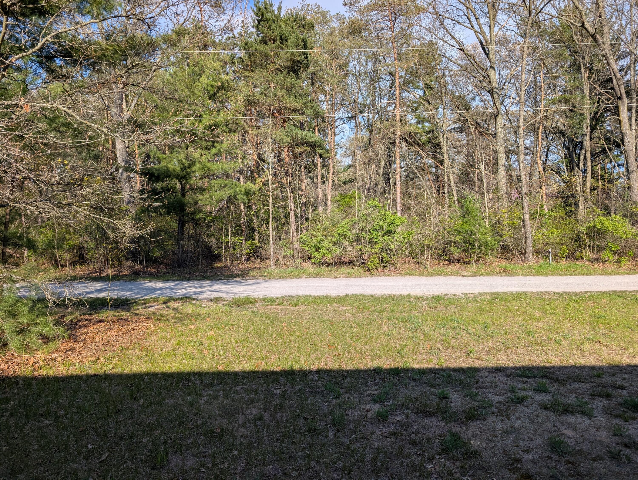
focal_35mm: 24
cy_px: 240
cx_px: 319
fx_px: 443
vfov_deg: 56.9
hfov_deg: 71.5
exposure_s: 1/873
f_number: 1.68
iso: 20
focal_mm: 6.9
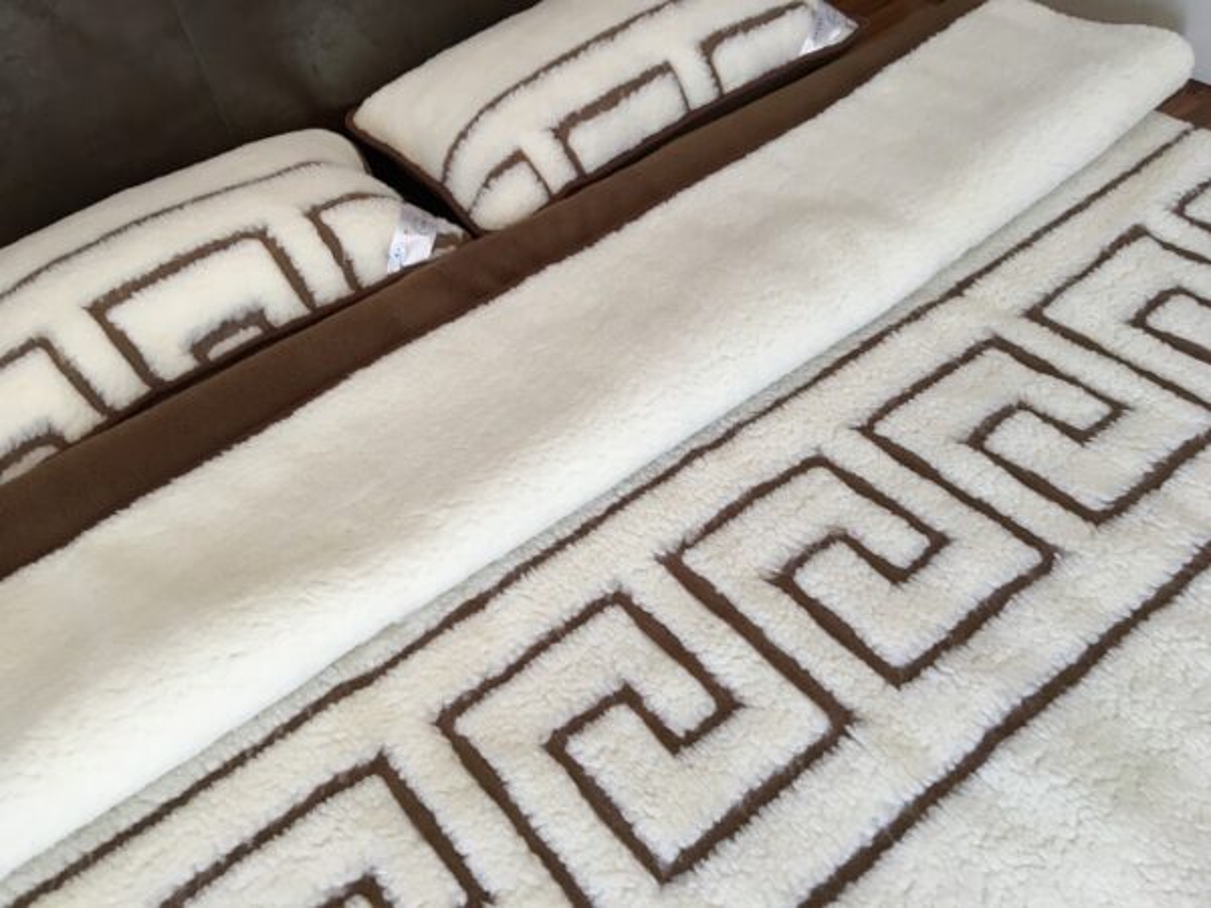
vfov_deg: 48.2
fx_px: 1015
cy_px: 454
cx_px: 606
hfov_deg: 61.7
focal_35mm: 29
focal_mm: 4.15
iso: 32
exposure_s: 1/33
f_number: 2.2
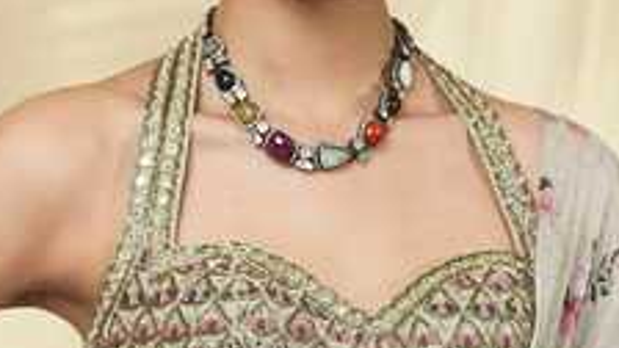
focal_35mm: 172
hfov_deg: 12.5
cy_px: 275
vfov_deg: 7.0
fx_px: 2823
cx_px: 287
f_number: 8
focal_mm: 70
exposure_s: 1/160
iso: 500
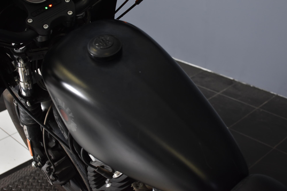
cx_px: 144
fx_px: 418
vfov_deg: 25.7
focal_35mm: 52
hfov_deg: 37.9
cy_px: 96
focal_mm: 35
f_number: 4.5
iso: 800
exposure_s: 1/160
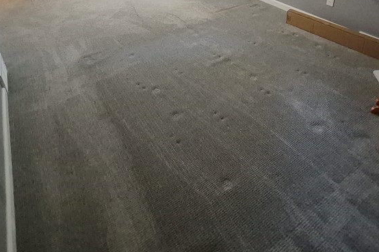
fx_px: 263
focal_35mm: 25
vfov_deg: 45.1
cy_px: 13
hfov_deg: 71.4
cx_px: 205
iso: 1250
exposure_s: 1/60
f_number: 2.2
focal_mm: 1.74
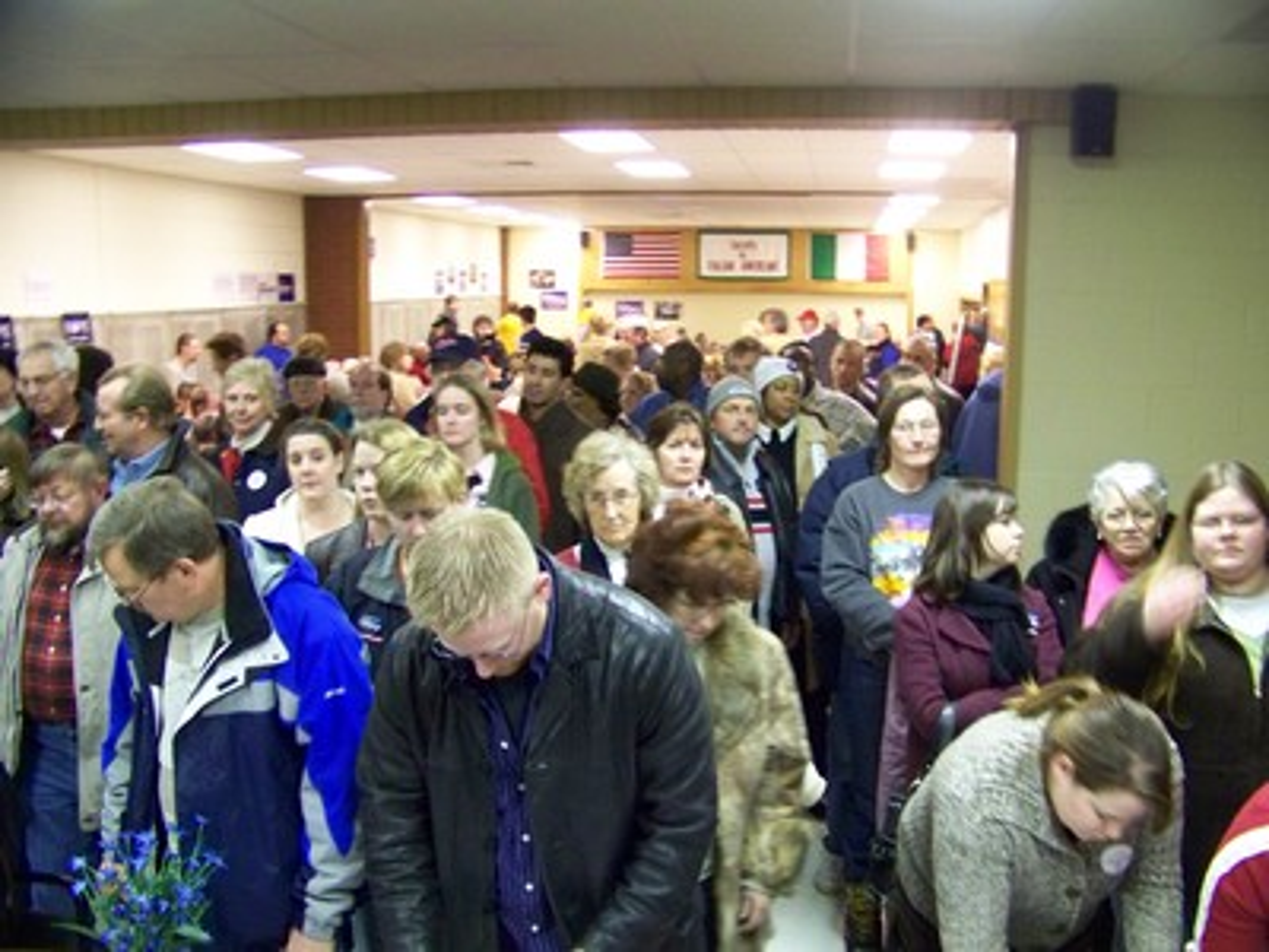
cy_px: 476
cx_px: 634
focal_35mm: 36
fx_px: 1320
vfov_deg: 39.7
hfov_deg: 51.4
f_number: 2.8
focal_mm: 5.85
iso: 400
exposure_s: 1/25
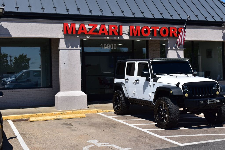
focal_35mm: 51
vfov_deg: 26.5
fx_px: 319
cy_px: 75
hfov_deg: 38.9
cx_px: 112
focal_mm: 34
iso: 250
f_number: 11
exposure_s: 1/500
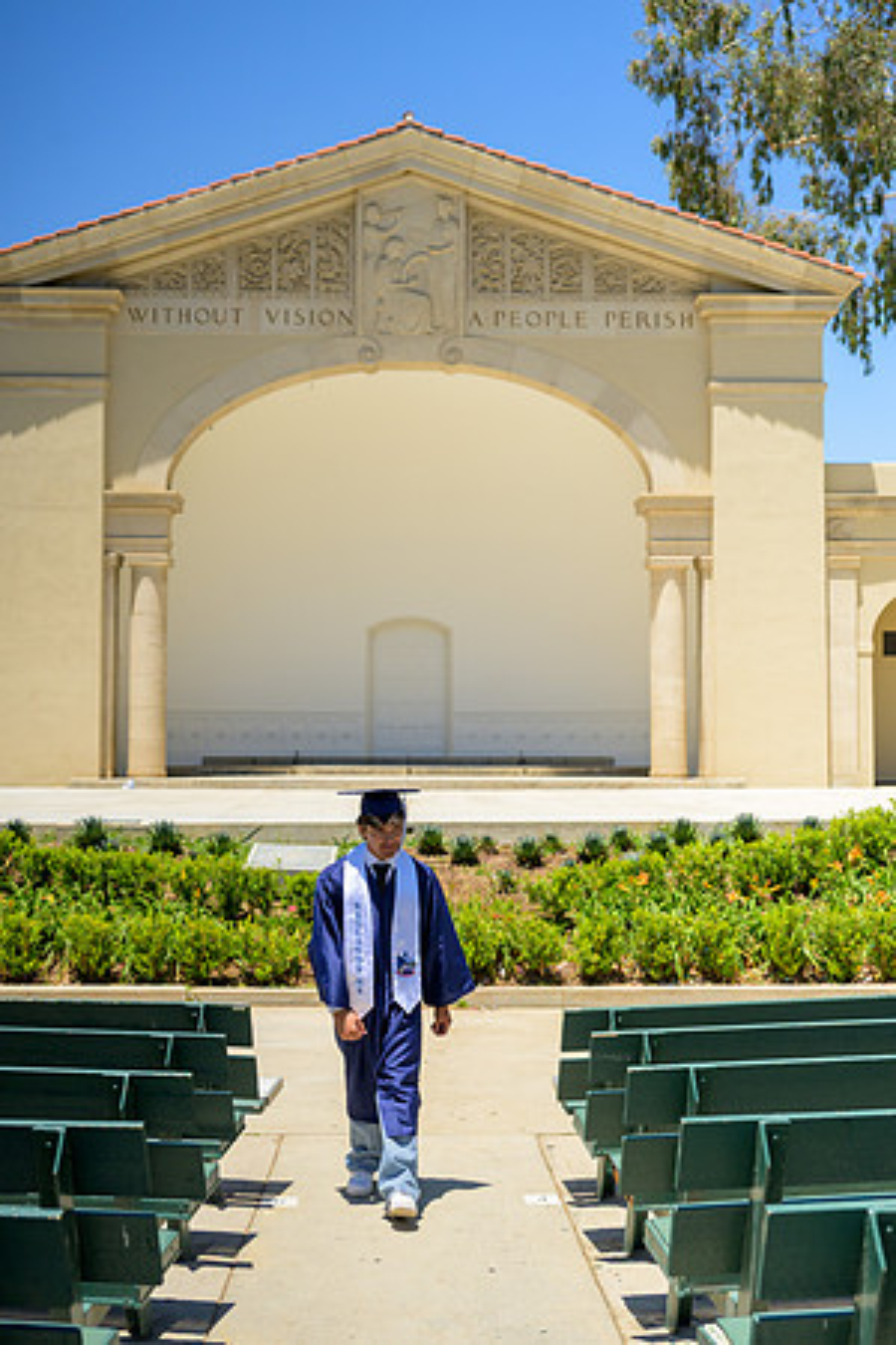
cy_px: 672
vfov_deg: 48.5
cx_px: 448
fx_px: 1493
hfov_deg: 33.4
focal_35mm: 40
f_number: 4
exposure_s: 1/8000
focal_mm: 40
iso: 800
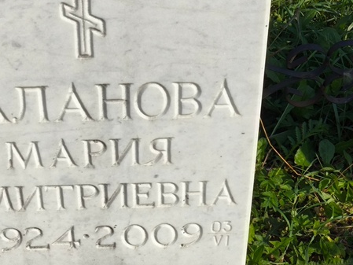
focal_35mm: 89
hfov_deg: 21.9
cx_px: 113
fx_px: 908
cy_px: 129
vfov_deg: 16.6
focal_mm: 4.71
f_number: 1.7
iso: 50
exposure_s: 1/1351
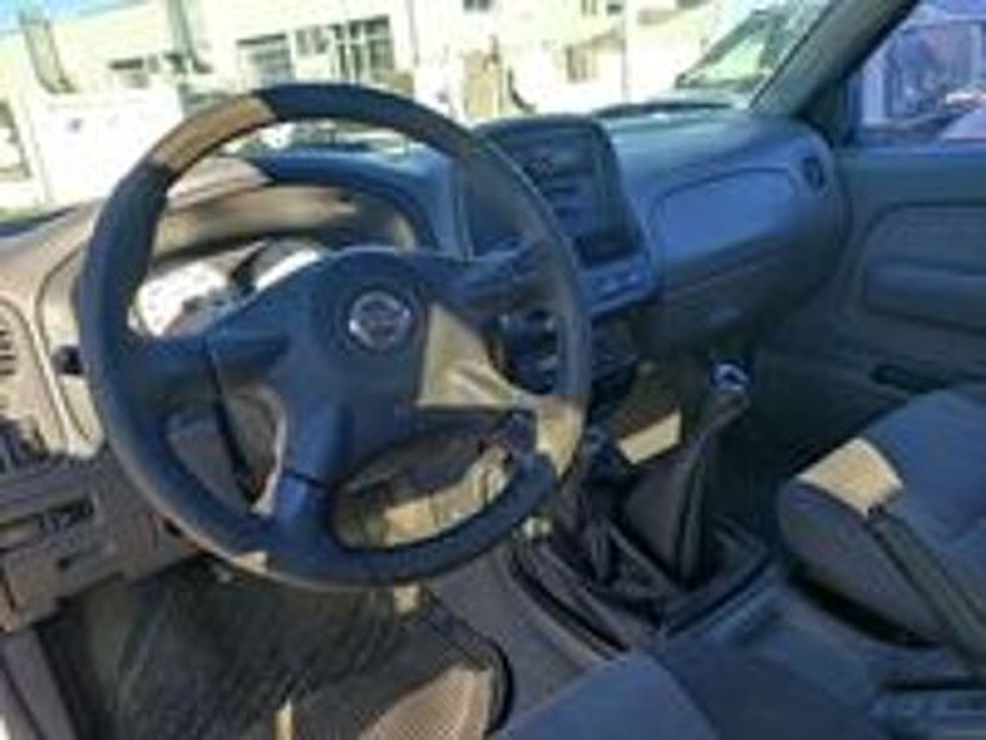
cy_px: 370
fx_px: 712
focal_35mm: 25
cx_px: 493
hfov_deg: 69.4
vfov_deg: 54.9
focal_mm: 5.43
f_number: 1.89
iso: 78
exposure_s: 1/100
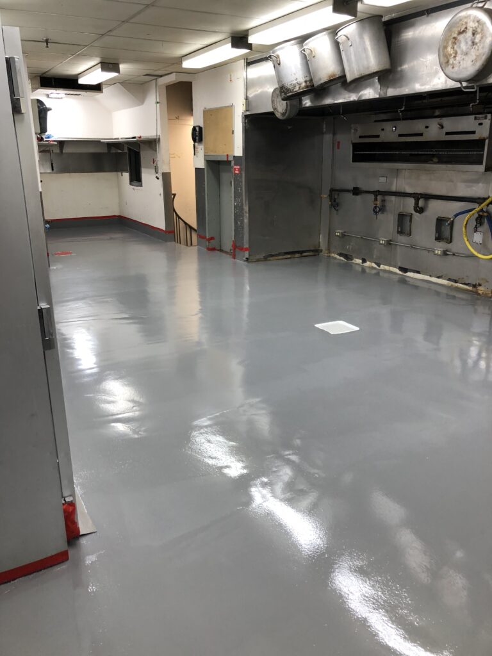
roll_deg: +0.8
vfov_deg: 63.4
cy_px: 328
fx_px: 531
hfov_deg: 49.7
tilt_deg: -17.1
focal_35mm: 28
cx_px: 246
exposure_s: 1/30
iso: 32
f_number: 1.8
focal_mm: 3.99
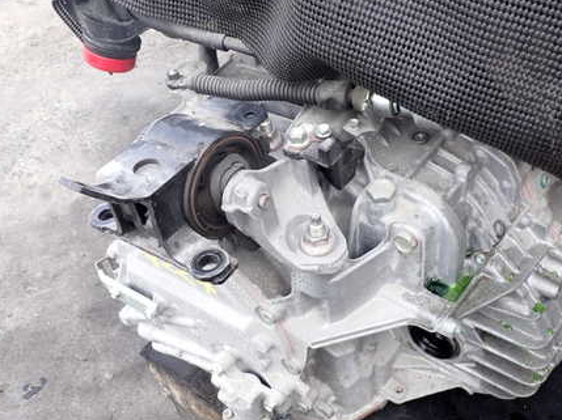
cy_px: 247
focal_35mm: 42
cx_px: 317
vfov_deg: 34.2
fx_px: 681
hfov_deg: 44.7
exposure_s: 1/125
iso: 100
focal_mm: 5.4
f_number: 3.2
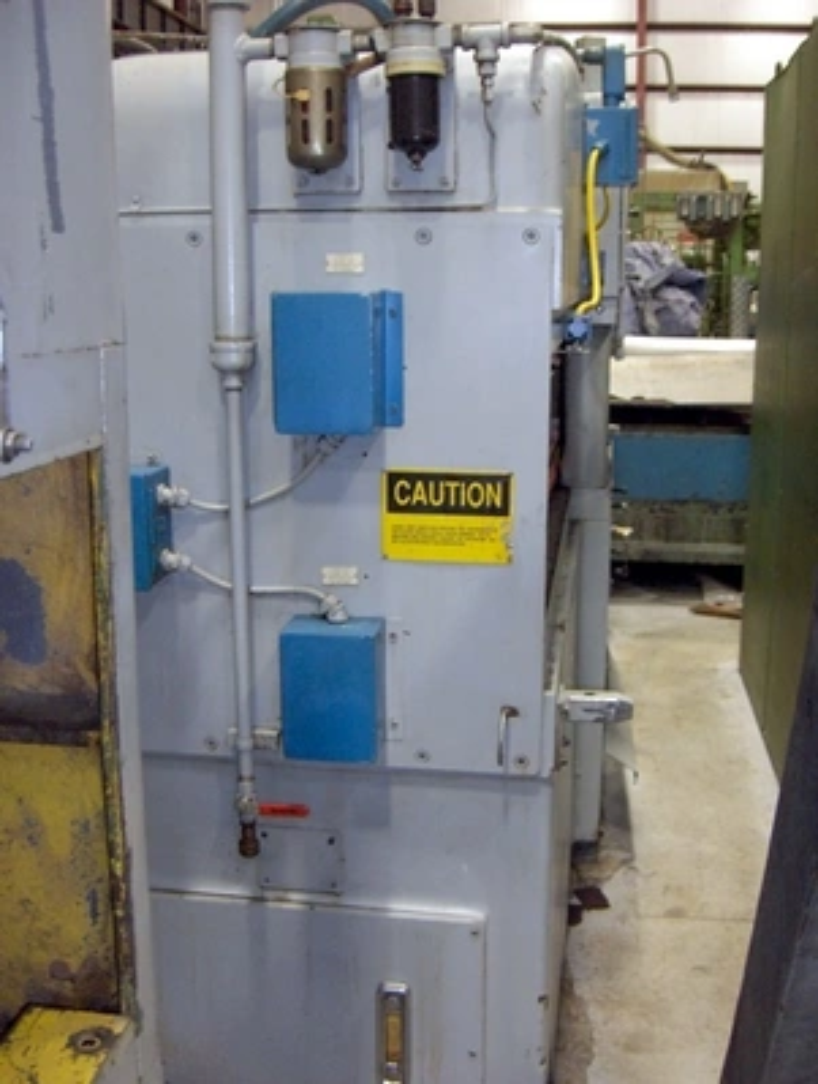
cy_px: 542
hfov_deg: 36.9
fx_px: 1224
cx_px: 409
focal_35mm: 39
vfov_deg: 47.8
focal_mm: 8
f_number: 2.8
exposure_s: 1/25.3
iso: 100
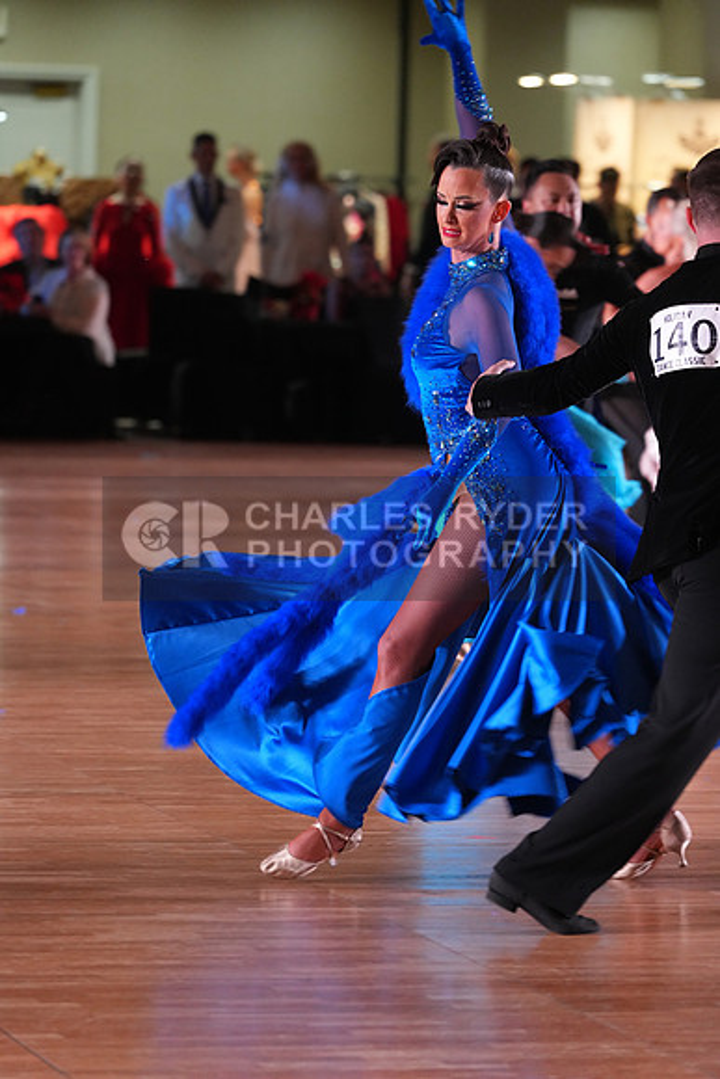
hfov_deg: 7.1
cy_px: 540
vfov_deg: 10.7
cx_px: 360
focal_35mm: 193
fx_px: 5786
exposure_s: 1/200
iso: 4000
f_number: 5
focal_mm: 193
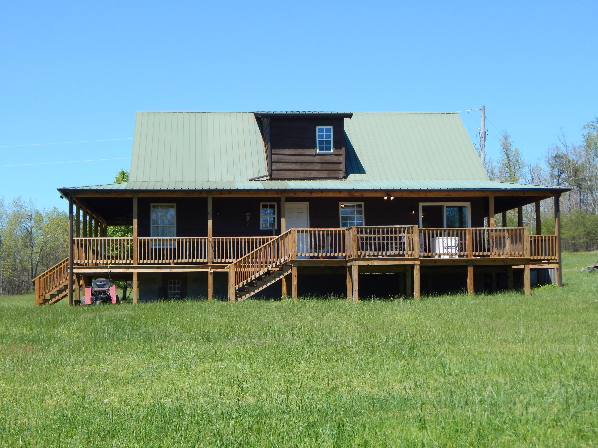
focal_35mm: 61
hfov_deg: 31.7
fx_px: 1054
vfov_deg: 24.0
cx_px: 299
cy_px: 224
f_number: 4
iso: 125
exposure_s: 1/800
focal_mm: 10.9
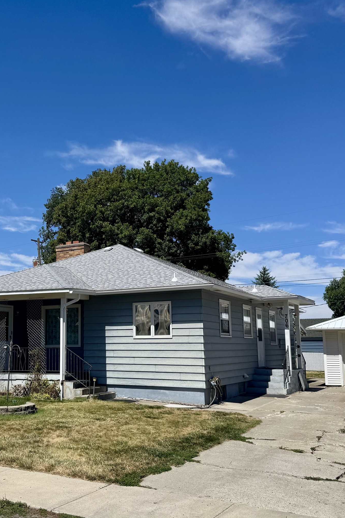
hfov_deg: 34.4
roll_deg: +0.1
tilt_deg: +8.0
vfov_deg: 50.7
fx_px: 546
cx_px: 92
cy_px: 269
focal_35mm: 38
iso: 80
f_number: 1.78
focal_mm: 6.76
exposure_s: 1/7092
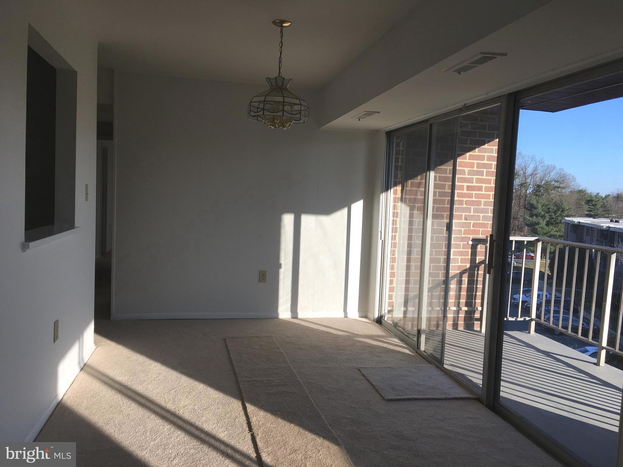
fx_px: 522
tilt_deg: -3.0
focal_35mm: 29
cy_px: 234
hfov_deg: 61.7
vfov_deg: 48.2
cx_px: 312
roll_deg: -1.2
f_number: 2.2
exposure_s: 1/718
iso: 25
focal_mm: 4.15
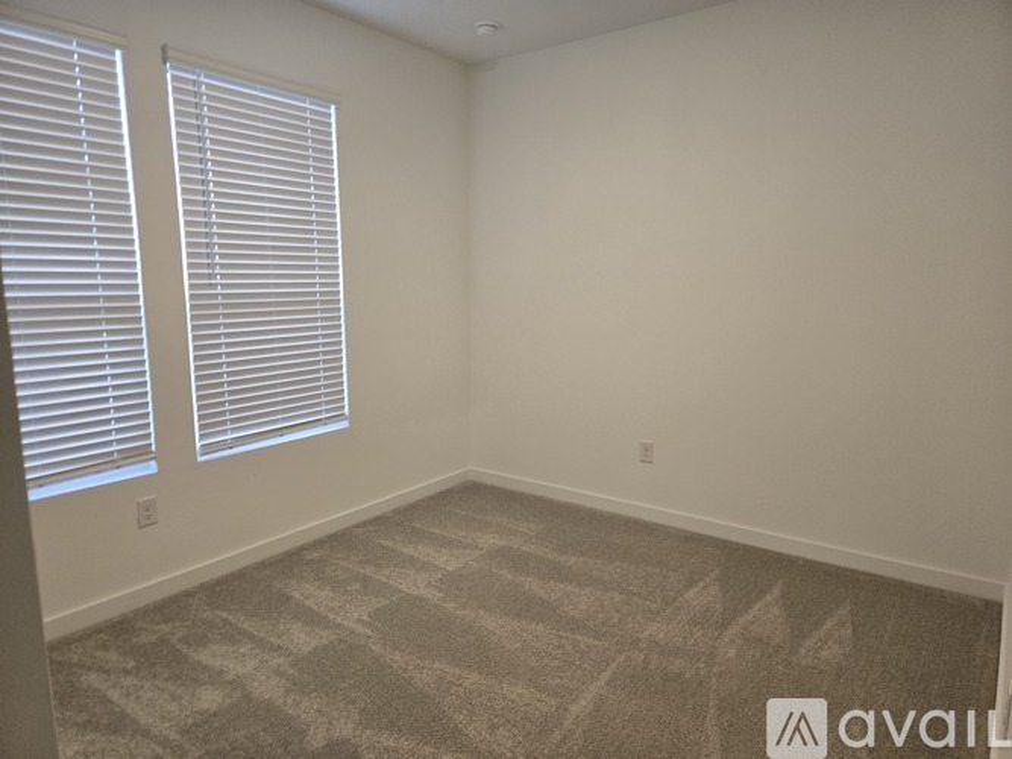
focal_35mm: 23
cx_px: 506
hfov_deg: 73.9
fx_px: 672
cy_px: 380
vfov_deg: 58.9
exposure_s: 1/120
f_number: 1.8
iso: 320
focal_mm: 5.4
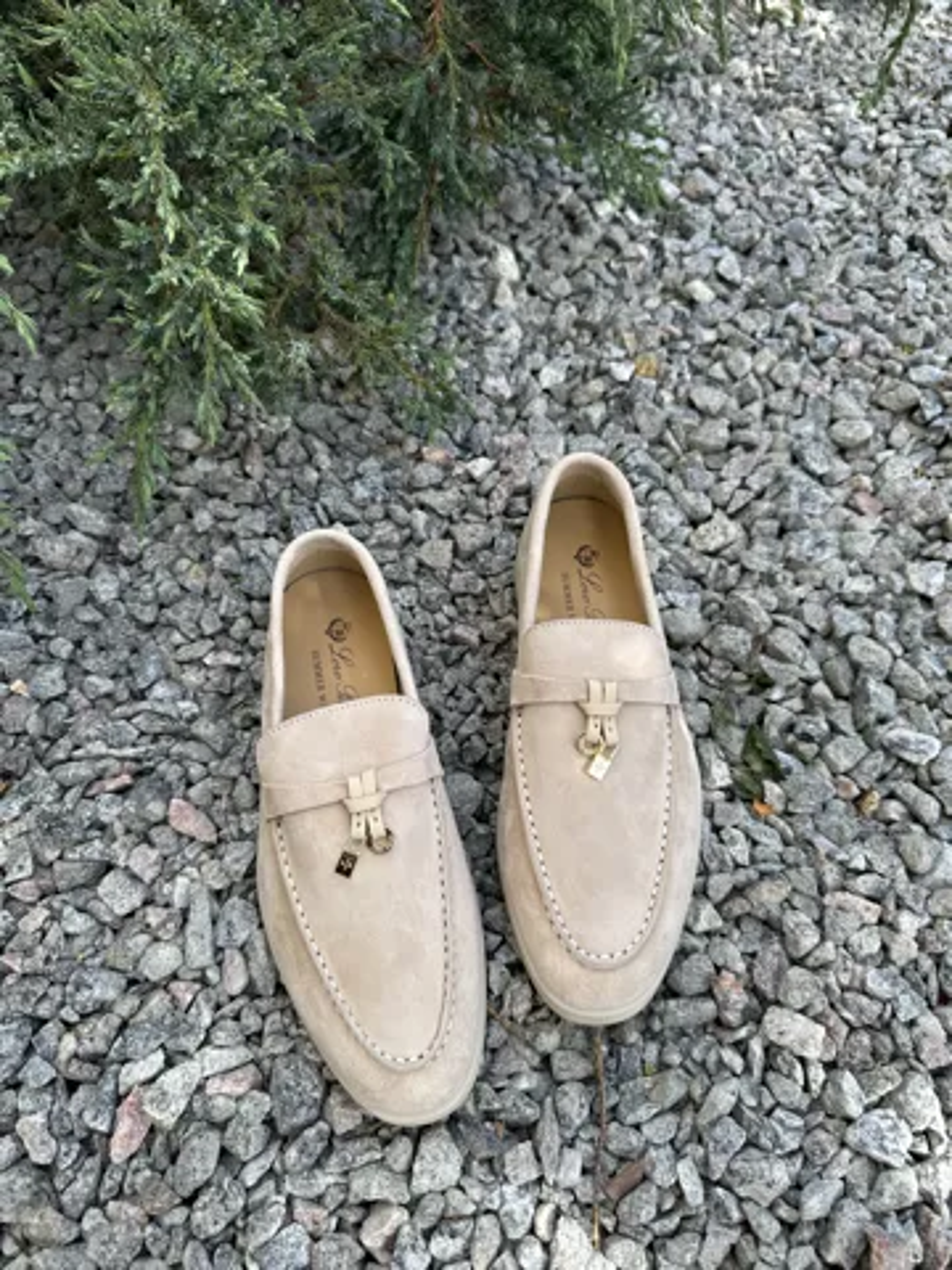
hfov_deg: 56.8
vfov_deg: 71.6
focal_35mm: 24
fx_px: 880
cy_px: 635
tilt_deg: -59.5
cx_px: 476
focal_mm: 6.86
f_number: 1.78
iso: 80
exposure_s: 1/1050
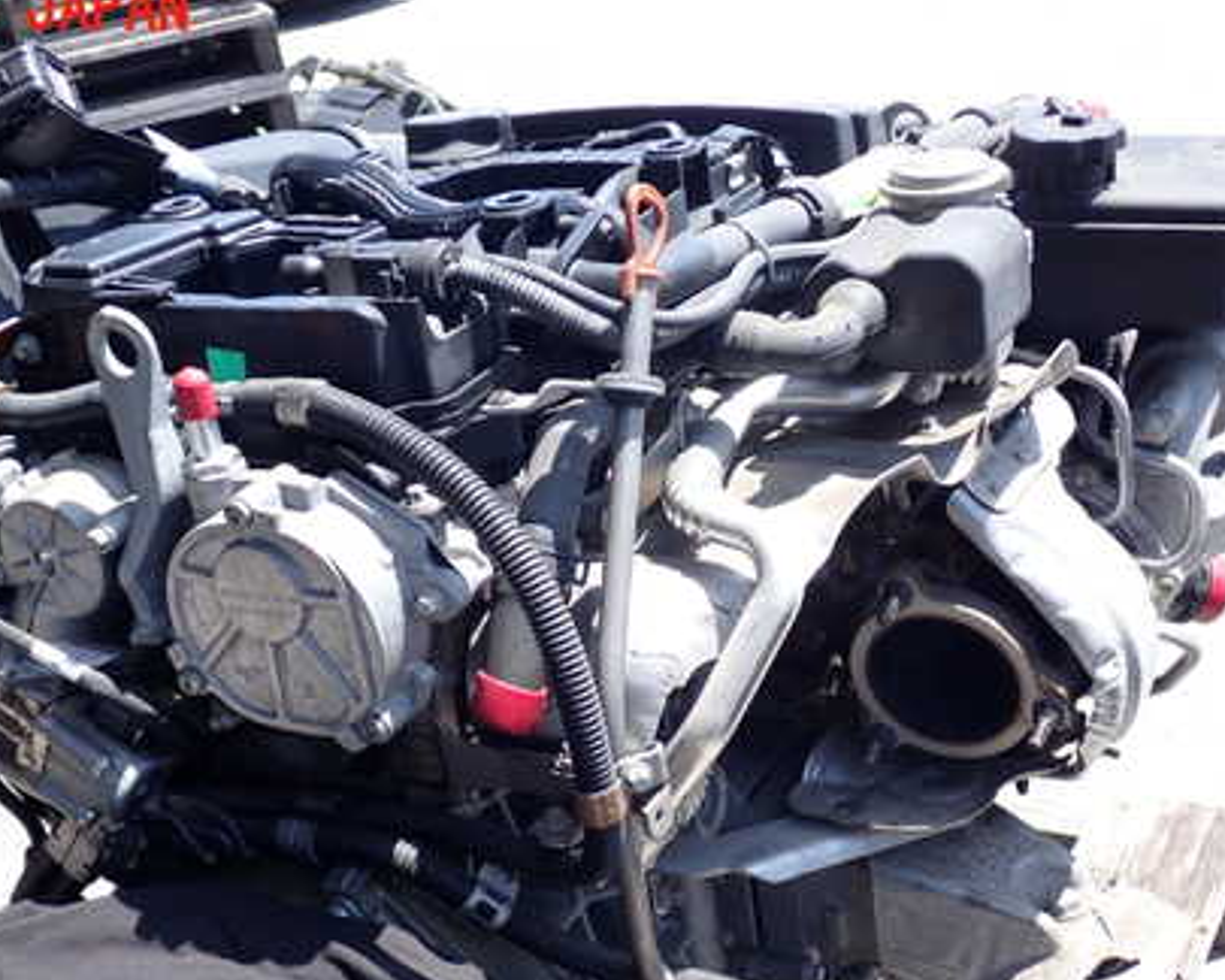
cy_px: 653
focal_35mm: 52
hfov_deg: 36.0
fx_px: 1885
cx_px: 547
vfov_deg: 28.9
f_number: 2.5
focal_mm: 6.37
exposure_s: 1/400
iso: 100
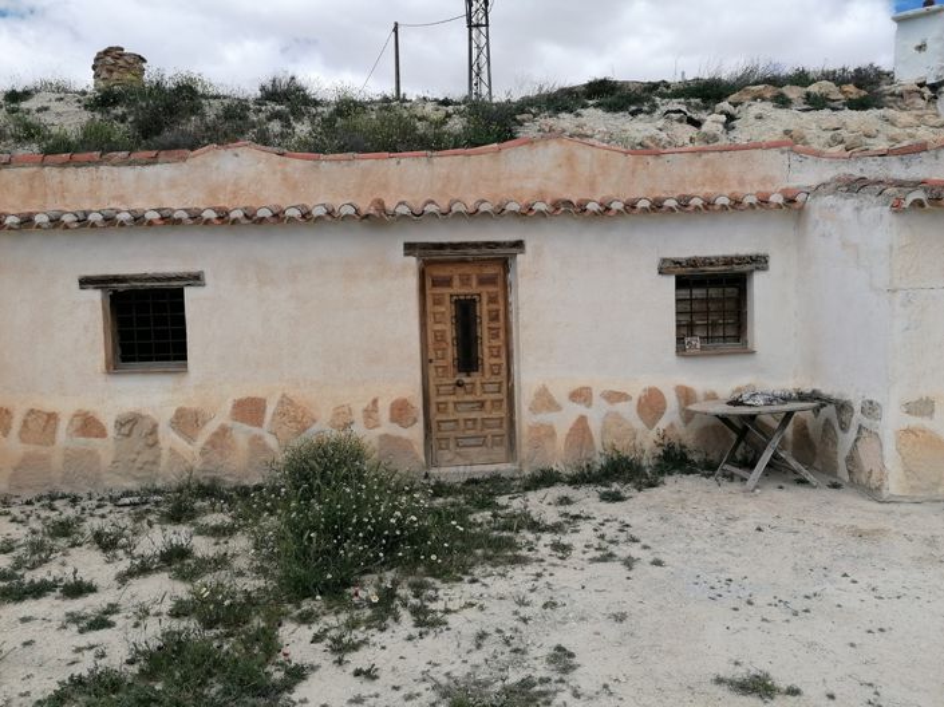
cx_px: 472
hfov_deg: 65.3
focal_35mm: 27
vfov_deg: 51.3
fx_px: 736
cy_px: 354
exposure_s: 1/1597
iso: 50
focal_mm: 4.75
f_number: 1.8
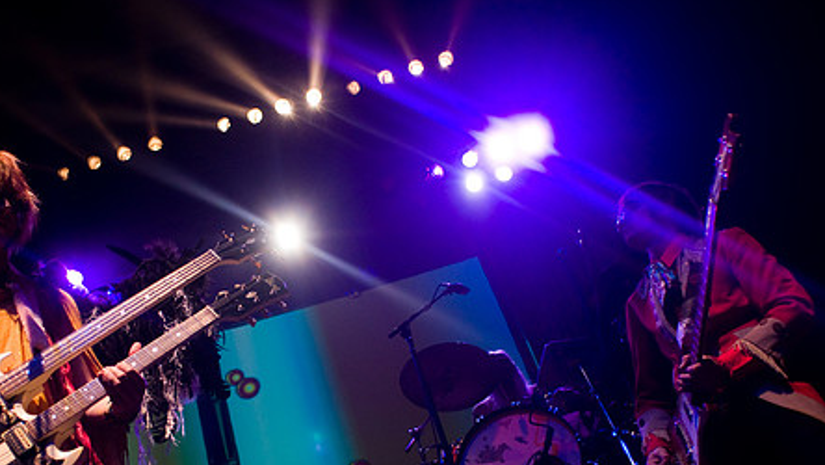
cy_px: 338
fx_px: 897
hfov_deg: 48.9
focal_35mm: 41
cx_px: 303
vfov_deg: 28.7
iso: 640
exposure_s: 1/160
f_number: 2.8
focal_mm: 20
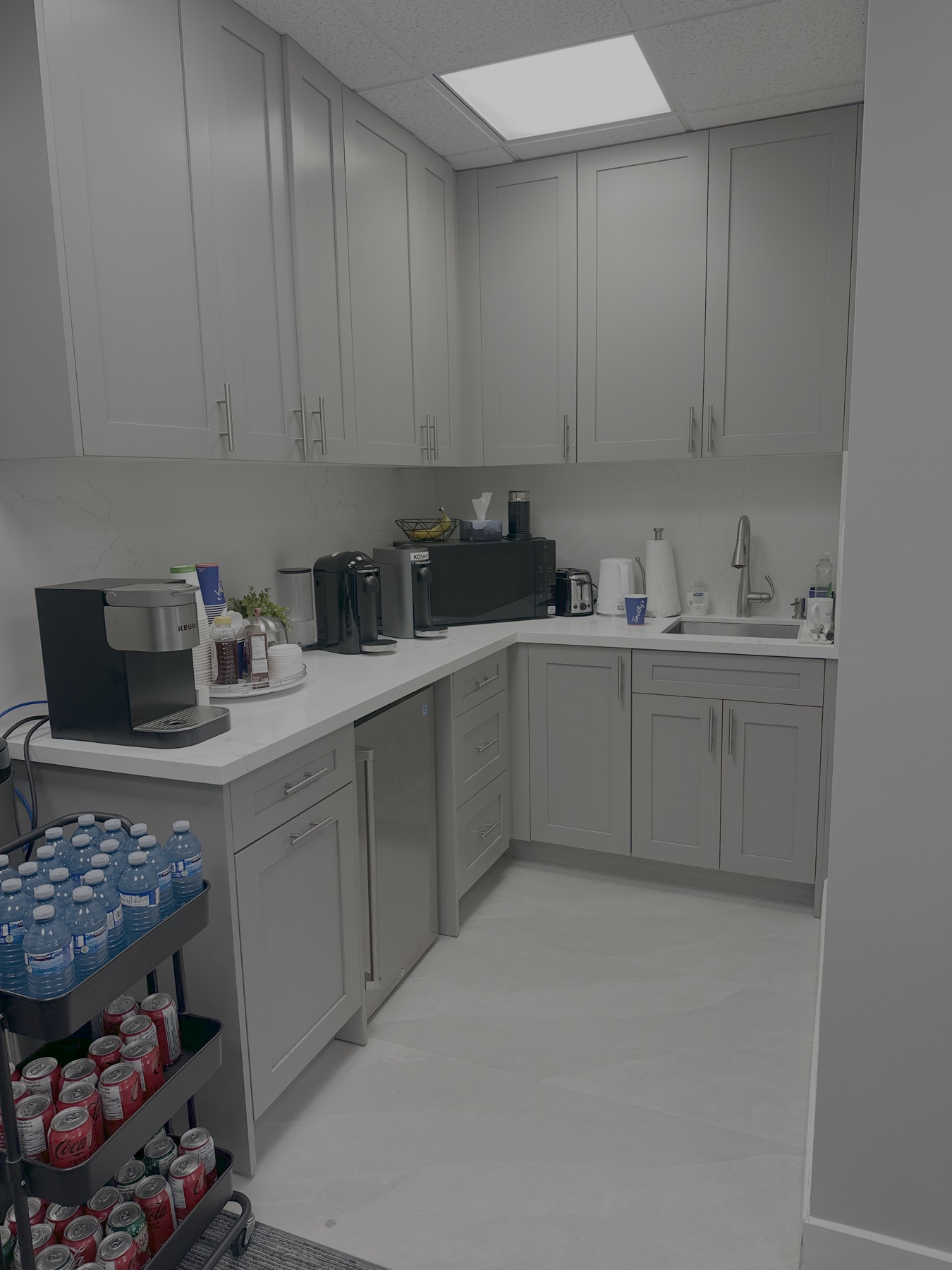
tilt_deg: -9.3
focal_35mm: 24
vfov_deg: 71.6
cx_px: 476
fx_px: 880
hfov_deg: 56.8
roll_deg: +0.6
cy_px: 635
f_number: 1.78
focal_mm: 6.86
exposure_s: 1/120
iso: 100
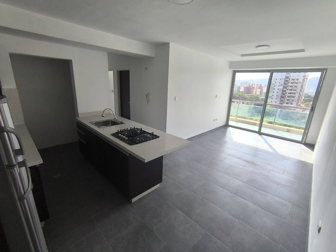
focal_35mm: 16
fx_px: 155
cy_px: 126
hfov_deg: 94.5
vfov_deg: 78.1
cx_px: 168
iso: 50
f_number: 2.2
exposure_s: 1/303
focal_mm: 1.65
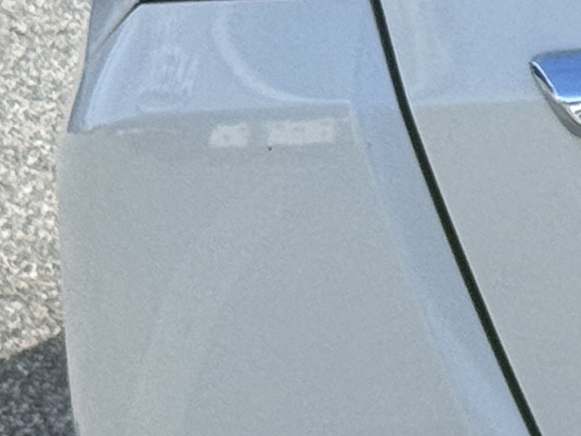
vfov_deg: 4.7
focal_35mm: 317
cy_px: -225
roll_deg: +1.9
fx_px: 5320
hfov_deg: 6.0
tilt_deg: -6.1
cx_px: 1309
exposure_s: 1/2976
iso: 80
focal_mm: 6.76
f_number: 1.78
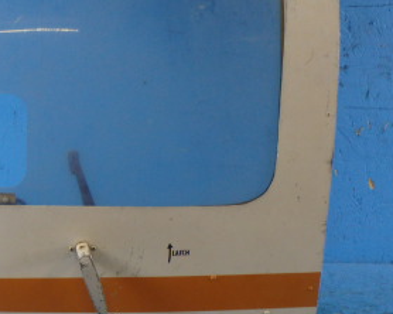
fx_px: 732
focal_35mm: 63
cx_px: 55
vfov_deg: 24.1
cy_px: 124
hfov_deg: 29.1
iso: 200
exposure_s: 1/30
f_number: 3.9
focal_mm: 5
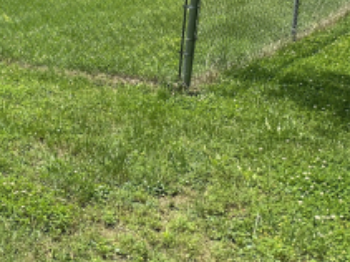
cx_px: -167
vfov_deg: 18.3
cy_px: -56
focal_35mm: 76
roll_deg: -1.2
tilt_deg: -11.5
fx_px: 768
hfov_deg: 21.7
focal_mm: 6.86
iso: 80
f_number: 1.78
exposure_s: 1/2110
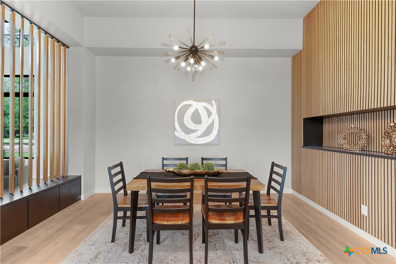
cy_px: 132
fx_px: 187
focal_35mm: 17
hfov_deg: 93.3
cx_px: 198
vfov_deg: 70.4
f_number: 9
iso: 125
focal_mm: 17
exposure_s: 1/1.25
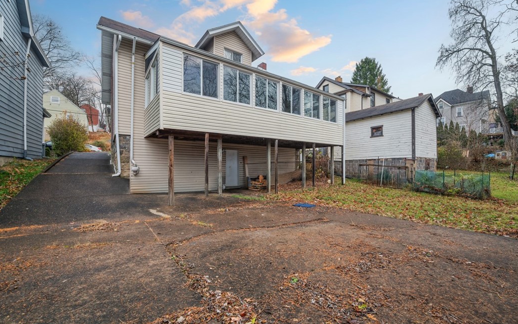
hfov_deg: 101.4
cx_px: 271
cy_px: 169
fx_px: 212
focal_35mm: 15
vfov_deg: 74.8
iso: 400
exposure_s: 1/50
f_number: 8
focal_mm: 14
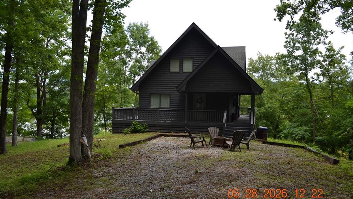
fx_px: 272
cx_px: 176
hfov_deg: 66.1
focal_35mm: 29
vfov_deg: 40.2
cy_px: 91
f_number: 6.3
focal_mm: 18
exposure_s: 1/200
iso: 100
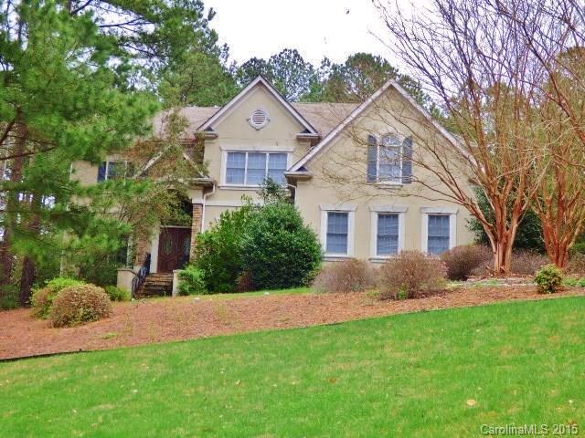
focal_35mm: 50
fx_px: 845
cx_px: 292
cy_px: 219
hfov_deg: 38.2
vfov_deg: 29.1
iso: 100
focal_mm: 8.68
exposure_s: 1/250
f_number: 3.8
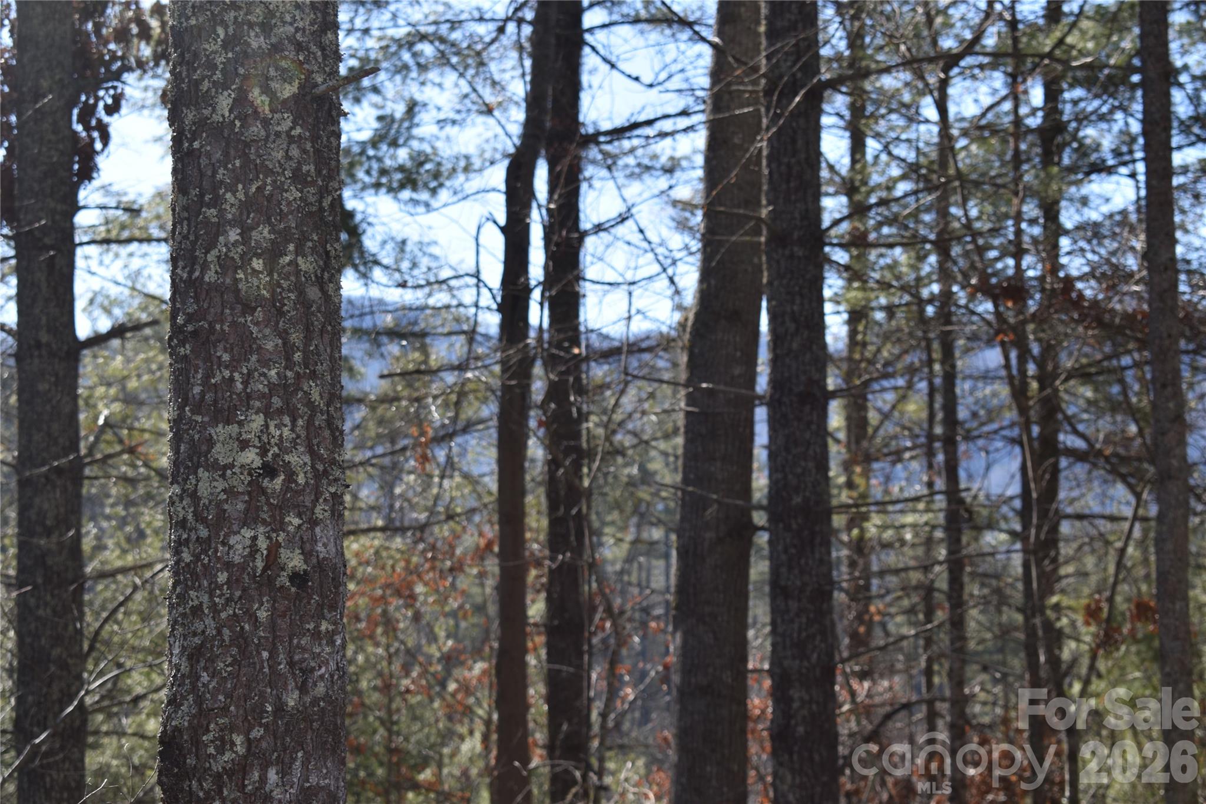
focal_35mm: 82
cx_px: 603
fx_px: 2763
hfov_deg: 24.6
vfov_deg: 16.6
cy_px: 402
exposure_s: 1/200
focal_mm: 55
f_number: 7.1
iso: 100
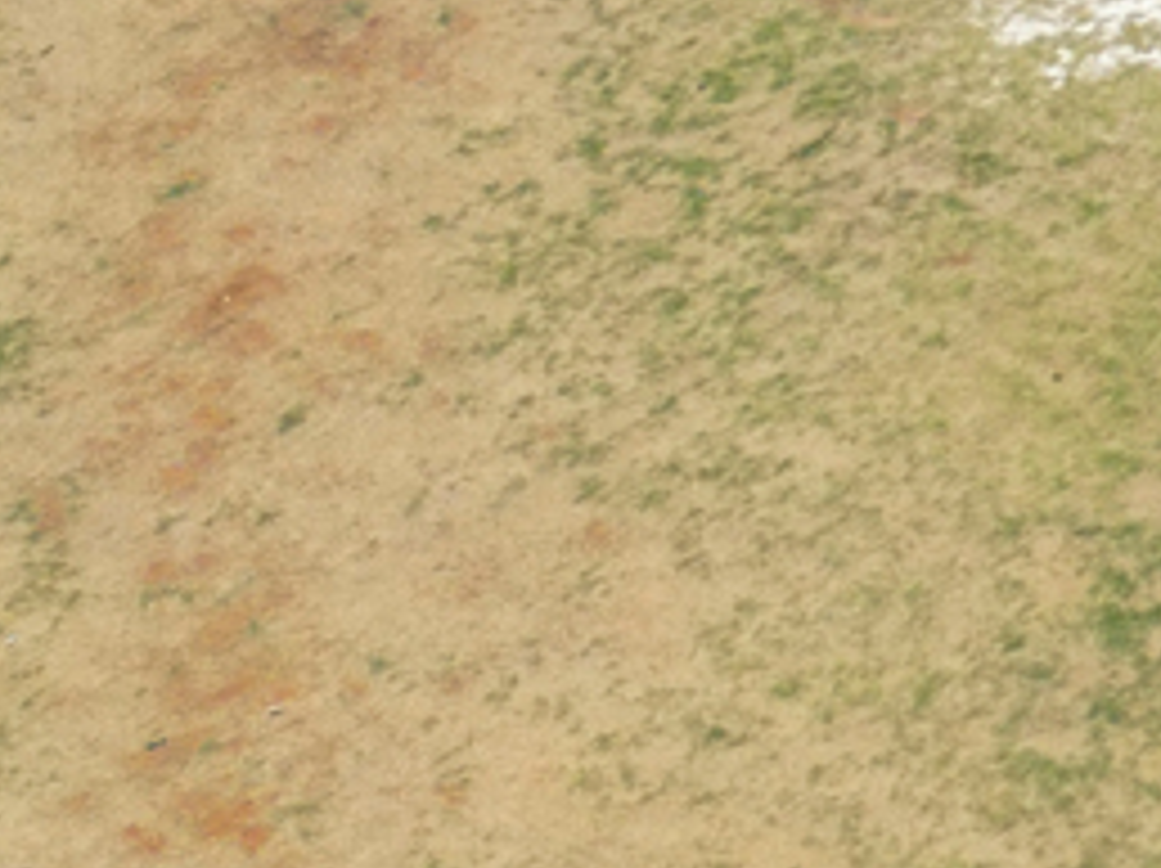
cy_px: -769
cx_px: 2709
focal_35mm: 134
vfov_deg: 10.3
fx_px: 4490
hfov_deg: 12.1
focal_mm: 6.72
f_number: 1.7
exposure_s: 1/3200
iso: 110
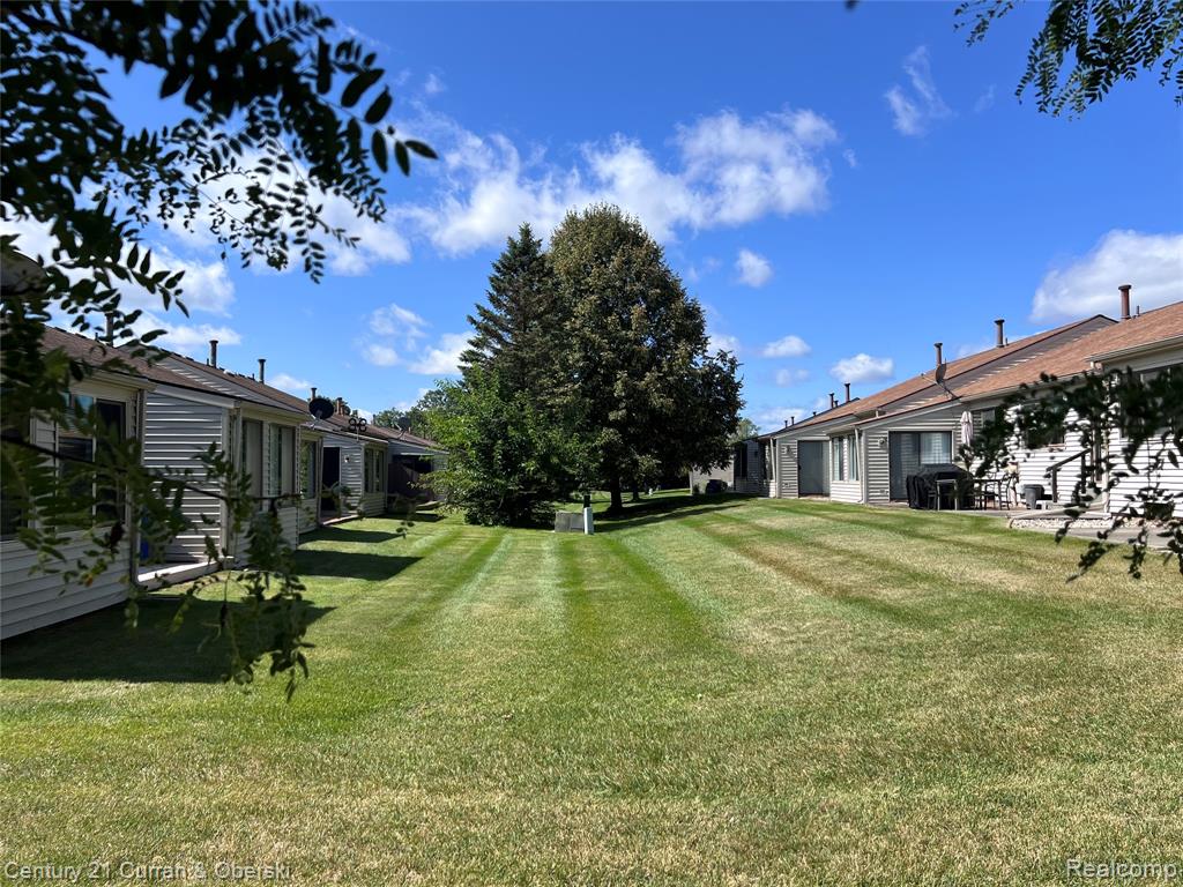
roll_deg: +0.0
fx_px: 889
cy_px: 444
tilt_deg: +1.0
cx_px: 592
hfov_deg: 67.3
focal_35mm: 26
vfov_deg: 53.1
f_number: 1.5
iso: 50
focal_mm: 5.7
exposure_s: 1/3968
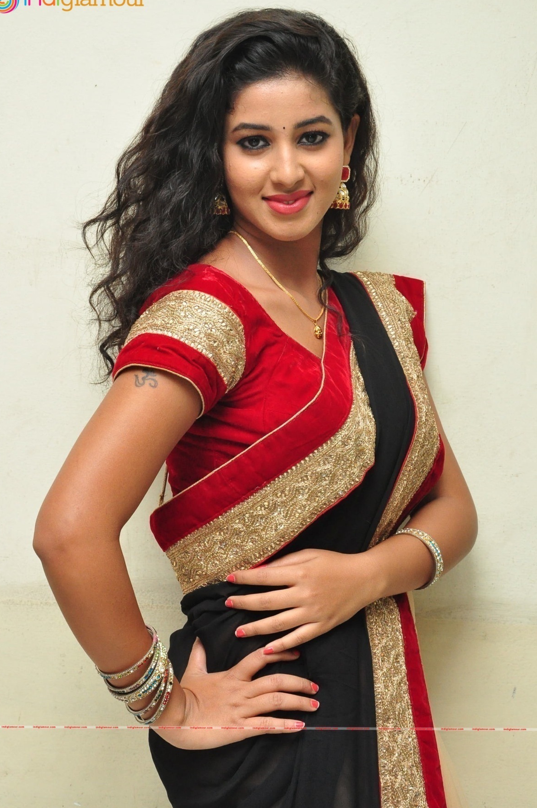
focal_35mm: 77
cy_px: 397
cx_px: 264
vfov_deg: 26.3
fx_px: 1727
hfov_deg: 17.7
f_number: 7.1
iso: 1600
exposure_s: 1/125
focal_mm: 50
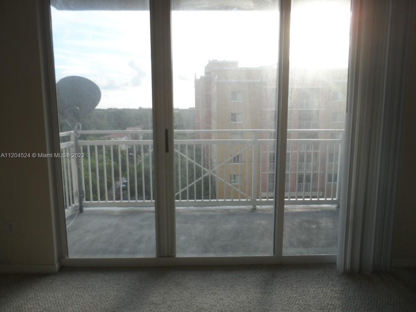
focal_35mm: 24
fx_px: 288
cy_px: 156
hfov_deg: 71.6
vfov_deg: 56.8
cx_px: 208
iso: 80
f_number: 3.2
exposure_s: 1/180
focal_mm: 4
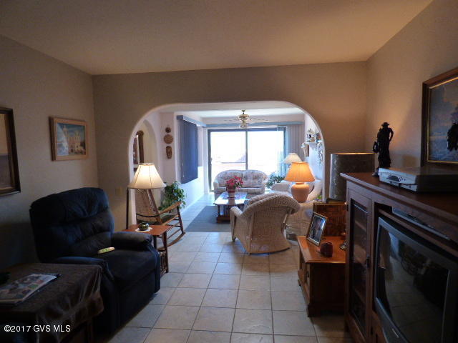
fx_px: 265
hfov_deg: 81.7
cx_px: 229
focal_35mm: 20
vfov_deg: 66.0
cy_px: 172
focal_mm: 3.58
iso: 400
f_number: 2.8
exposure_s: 1/60
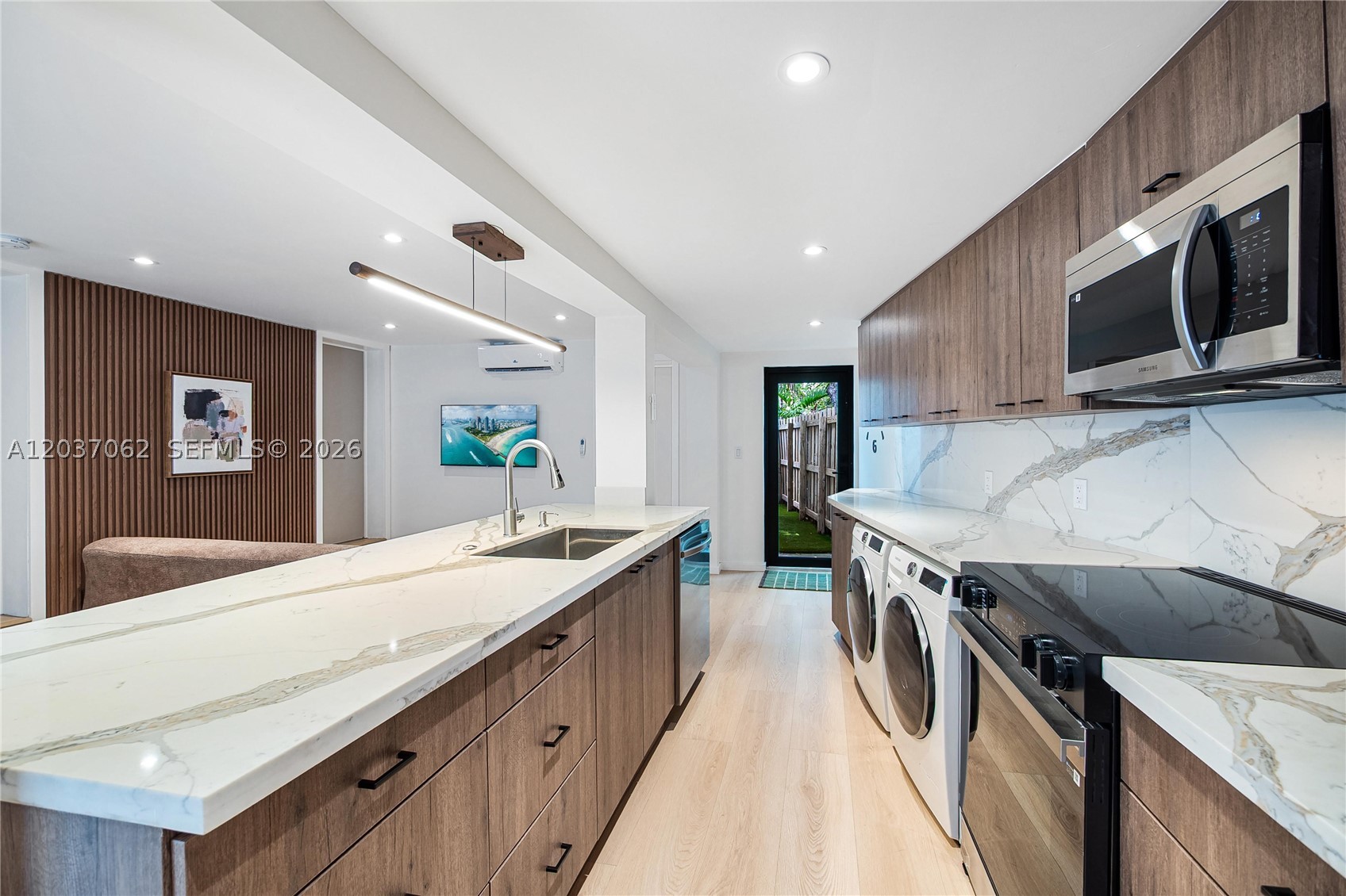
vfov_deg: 81.2
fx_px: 523
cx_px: 673
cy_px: 448
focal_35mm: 14
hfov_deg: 104.3
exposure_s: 1/4
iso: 100
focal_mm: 7
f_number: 5
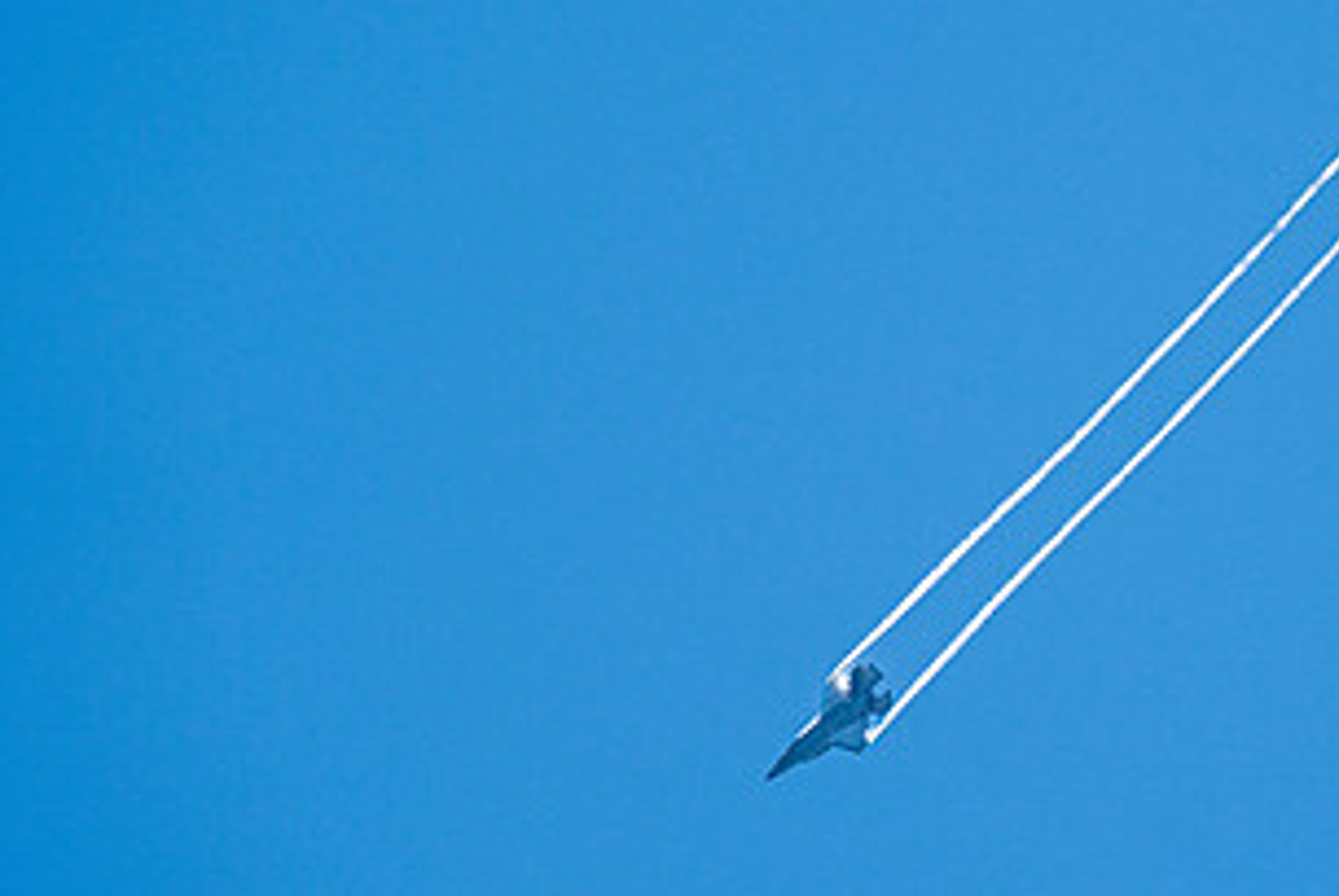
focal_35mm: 760
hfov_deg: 2.7
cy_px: 490
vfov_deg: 1.8
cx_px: 922
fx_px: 28294
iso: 640
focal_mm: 400
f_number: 10
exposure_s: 1/1250
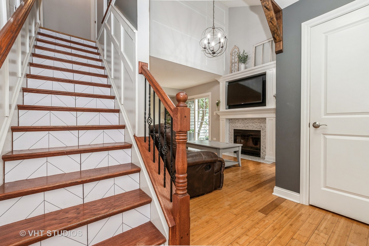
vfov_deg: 77.3
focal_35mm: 15
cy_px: 123
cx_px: 184
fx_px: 154
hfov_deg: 100.4
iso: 250
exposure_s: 1/10
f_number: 7.1
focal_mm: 10
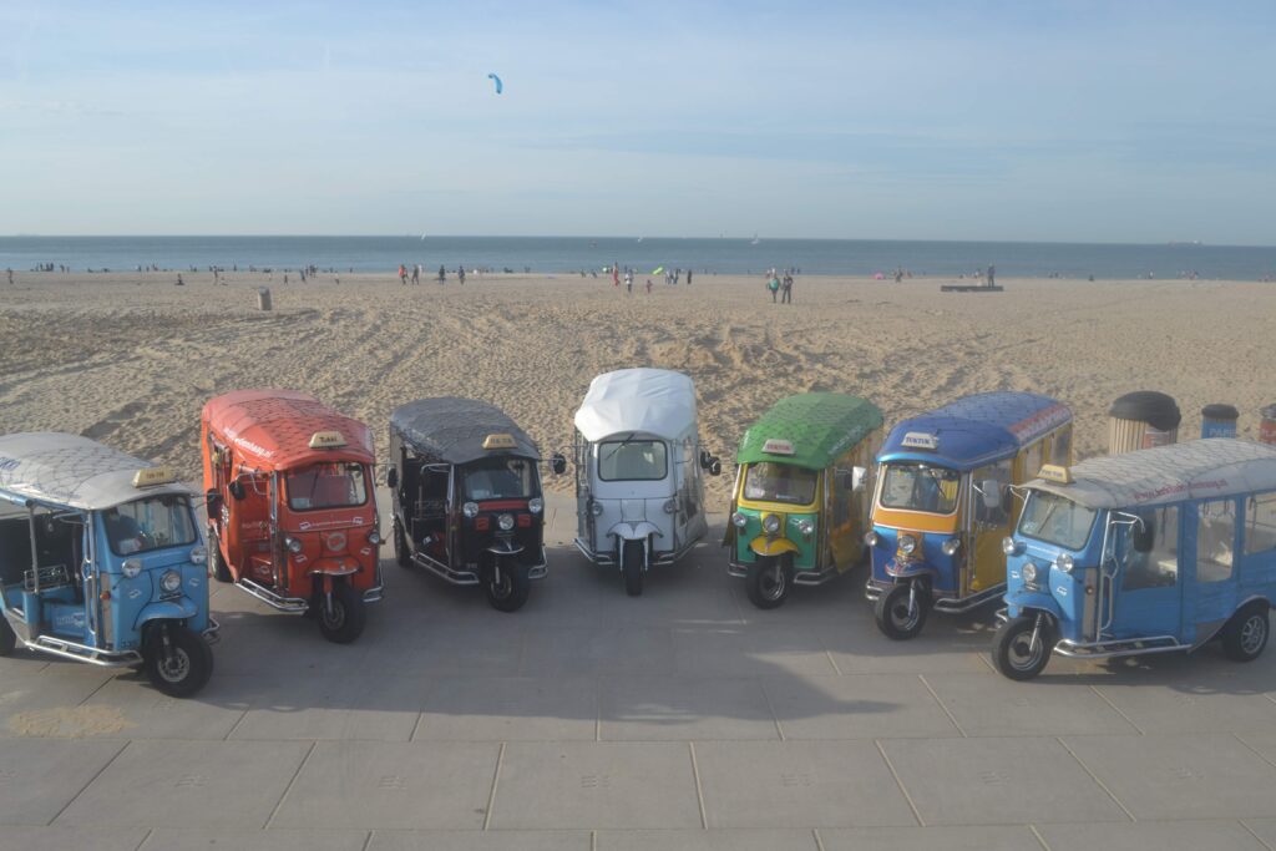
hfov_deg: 57.2
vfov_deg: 40.0
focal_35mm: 33
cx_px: 638
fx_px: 1170
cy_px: 426
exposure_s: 1/200
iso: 100
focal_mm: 22
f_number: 7.1
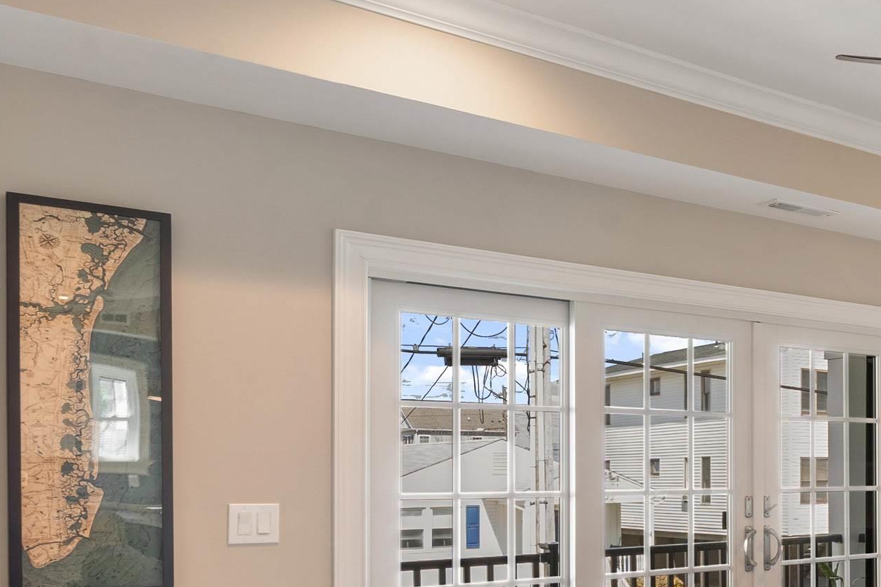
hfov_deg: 37.8
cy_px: 468
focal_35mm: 39
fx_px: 954
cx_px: 1047
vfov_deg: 33.3
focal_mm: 16
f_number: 8
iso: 200
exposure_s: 1/3
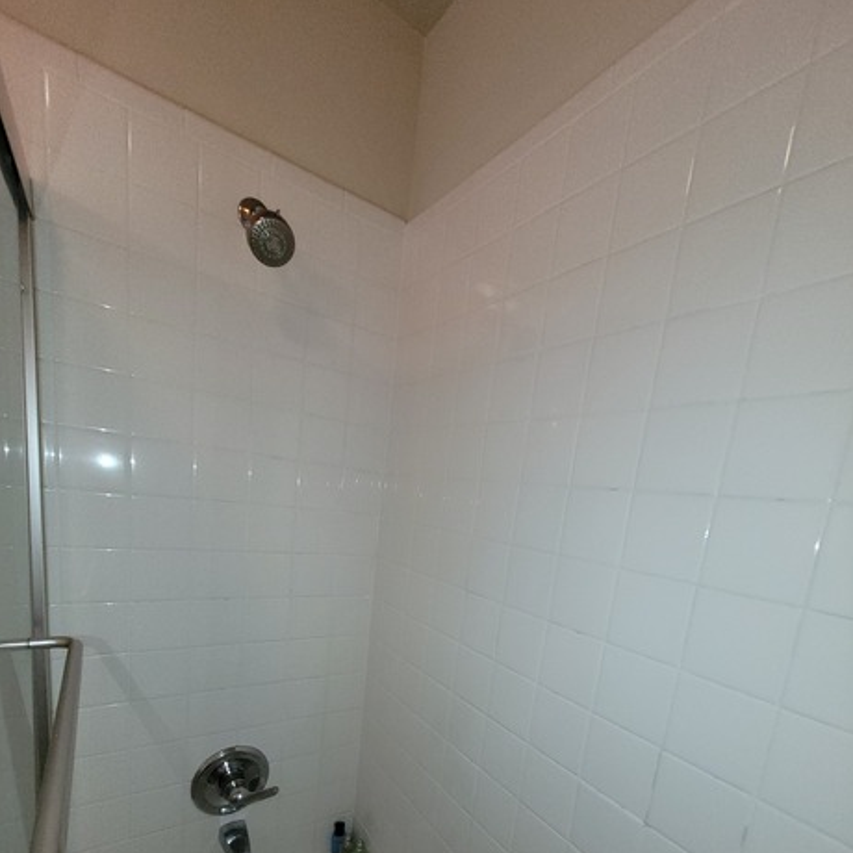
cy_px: 586
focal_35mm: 16
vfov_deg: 83.6
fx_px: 446
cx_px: 443
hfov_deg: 87.4
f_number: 2.2
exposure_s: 1/60
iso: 160
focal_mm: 1.74
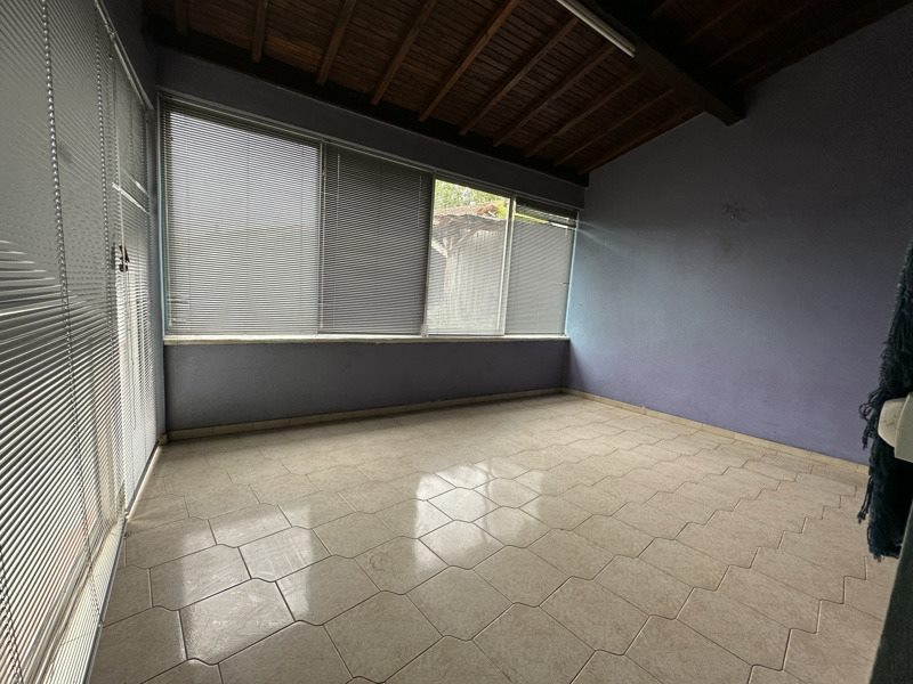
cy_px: 342
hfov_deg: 102.1
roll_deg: -4.2
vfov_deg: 85.7
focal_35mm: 14
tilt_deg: -6.5
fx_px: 369
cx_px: 456
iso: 100
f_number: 2.2
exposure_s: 1/100
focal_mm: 2.22
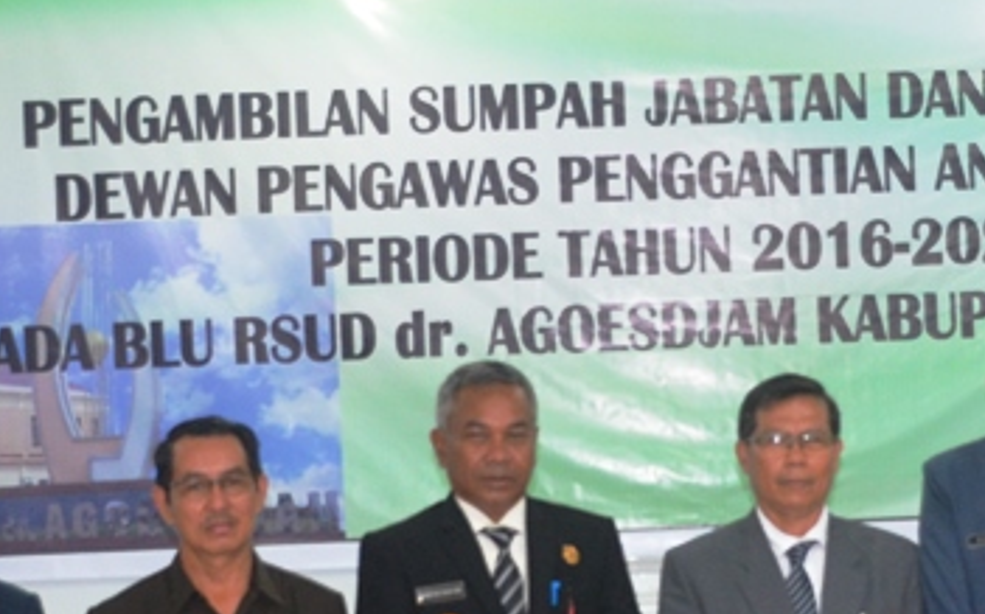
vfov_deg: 14.6
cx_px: 760
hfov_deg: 23.0
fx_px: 2388
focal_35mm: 89
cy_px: 516
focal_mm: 20
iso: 800
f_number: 3.5
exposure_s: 1/60
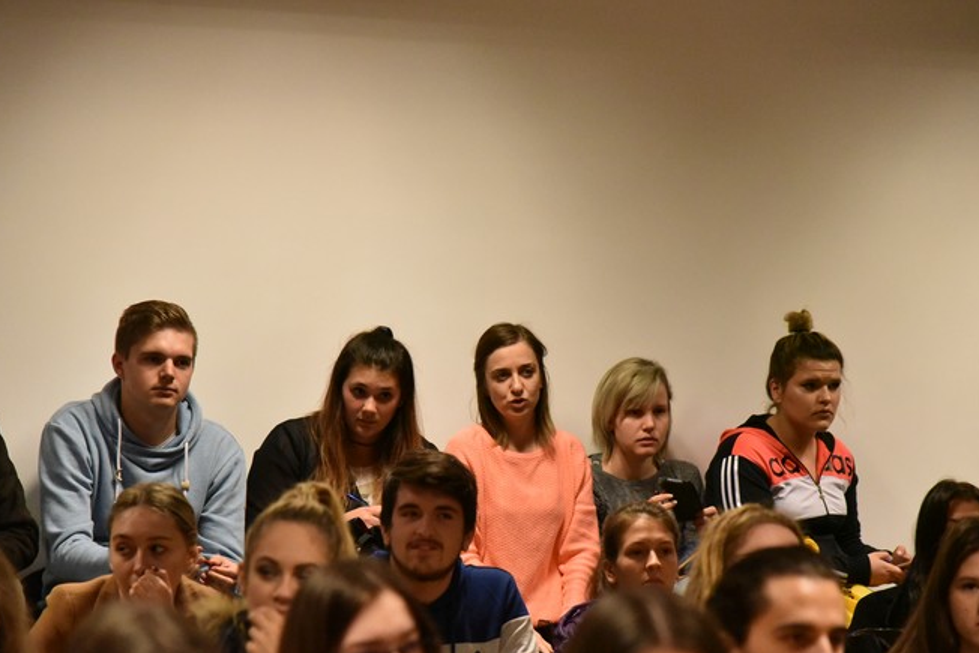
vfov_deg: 9.1
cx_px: 500
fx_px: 4107
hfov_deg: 13.6
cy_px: 409
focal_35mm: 151
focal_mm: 120
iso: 10000
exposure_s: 1/640
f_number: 4
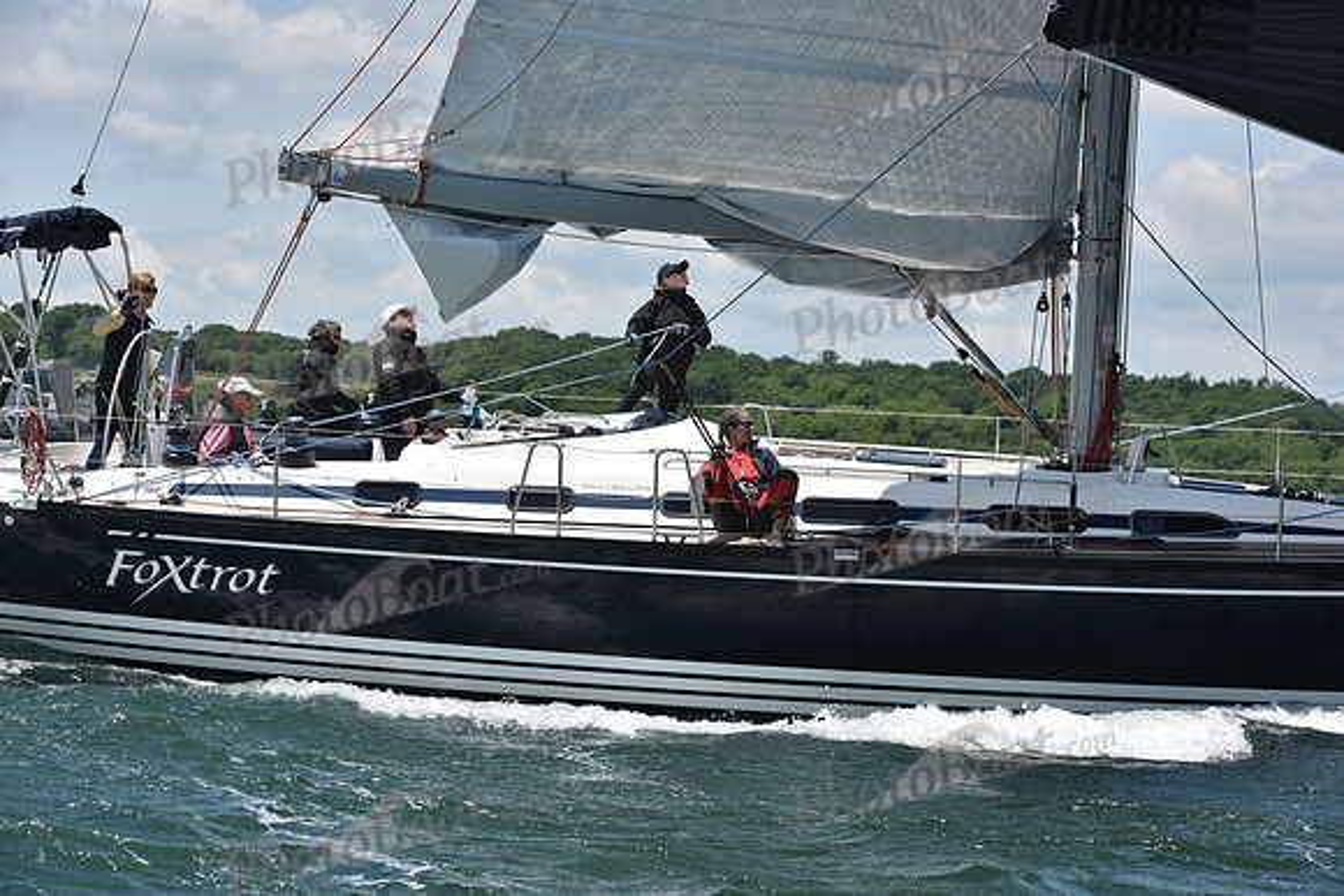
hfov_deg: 18.3
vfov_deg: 12.2
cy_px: 448
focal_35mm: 112
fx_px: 4182
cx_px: 672
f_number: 8
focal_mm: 112
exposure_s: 1/1250
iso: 250
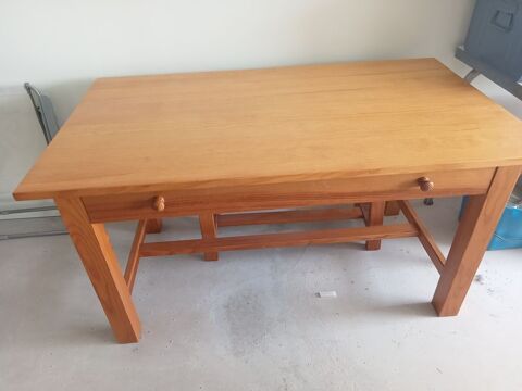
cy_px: 196
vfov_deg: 49.7
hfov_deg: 63.4
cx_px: 261
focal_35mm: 28
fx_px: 422
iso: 280
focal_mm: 3.46
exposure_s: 1/33.3
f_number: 2.2
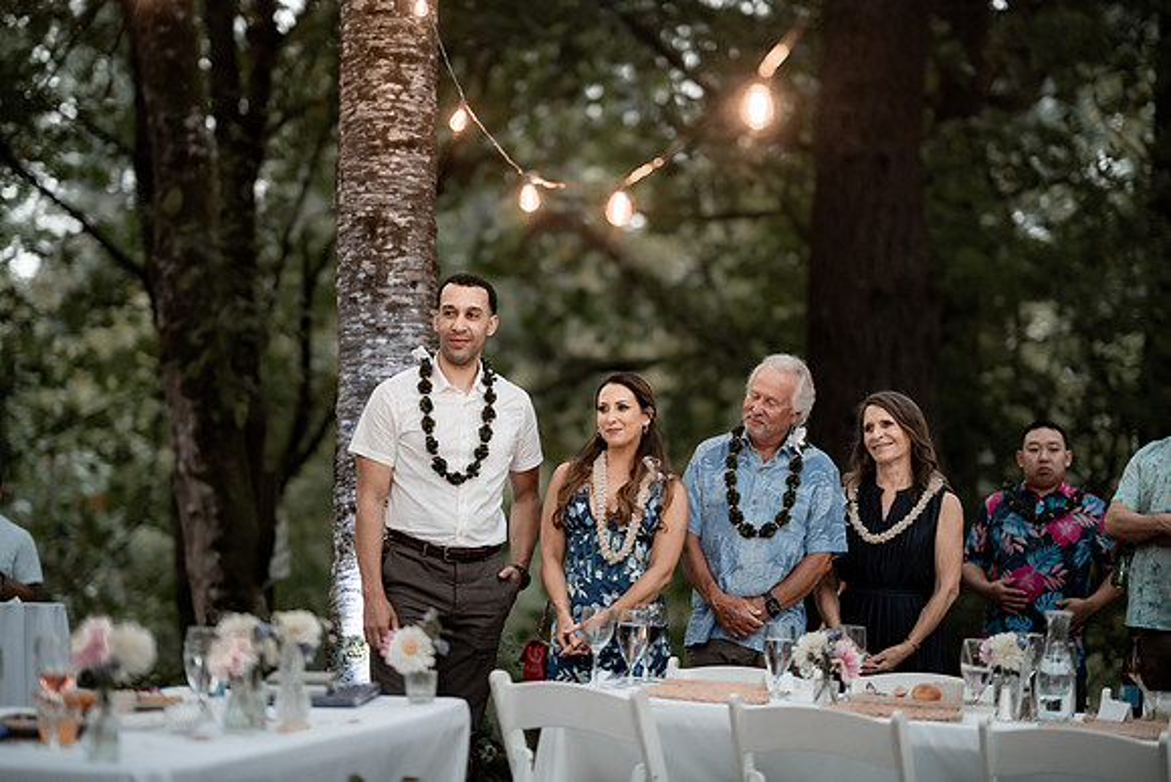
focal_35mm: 85
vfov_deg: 16.1
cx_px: 586
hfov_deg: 23.9
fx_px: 2765
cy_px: 391
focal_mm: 85
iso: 1600
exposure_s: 1/400
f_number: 1.4
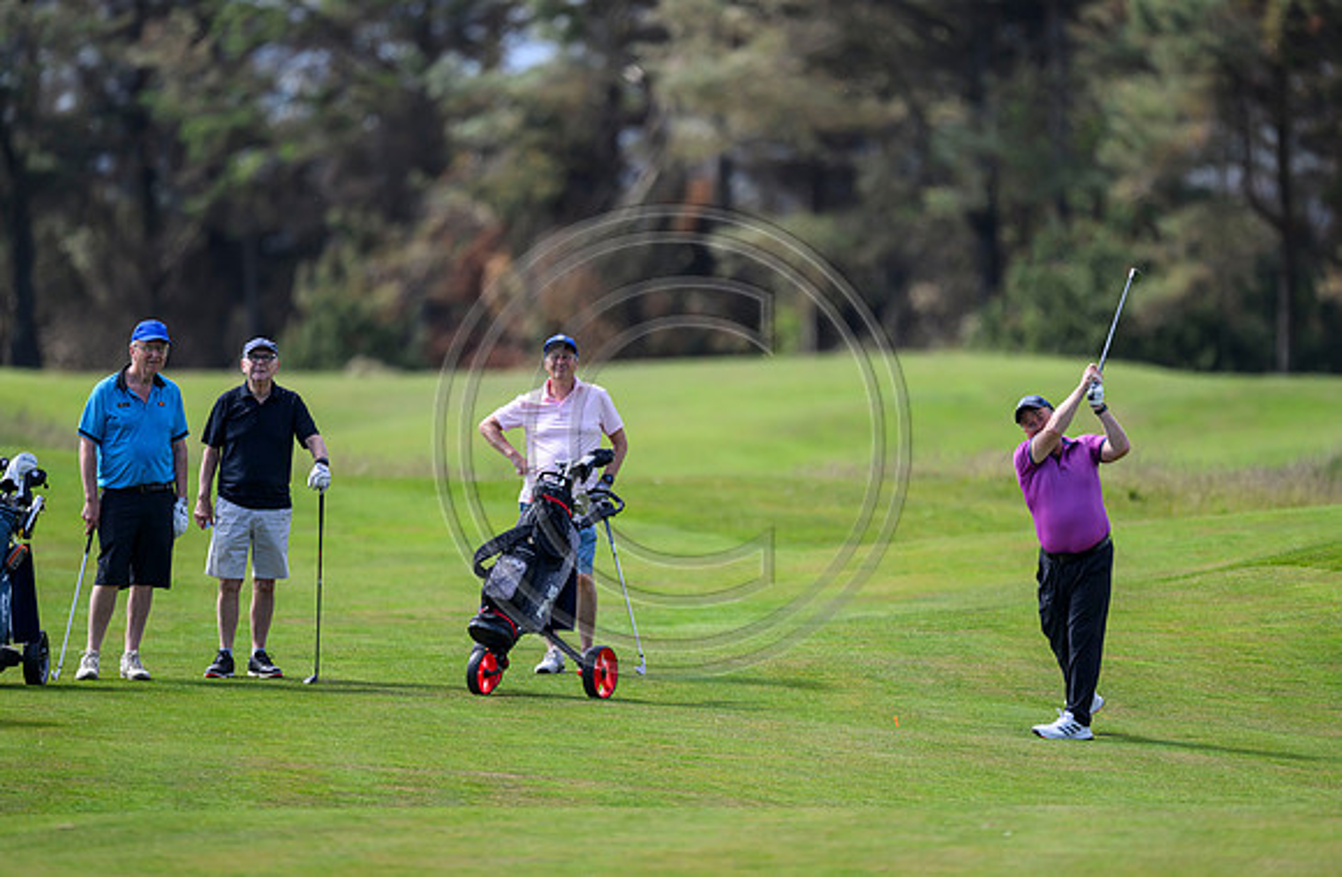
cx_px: 712
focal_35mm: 598
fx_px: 22156
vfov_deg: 2.3
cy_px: 403
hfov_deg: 3.5
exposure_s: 1/2500
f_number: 4
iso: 500
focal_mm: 560
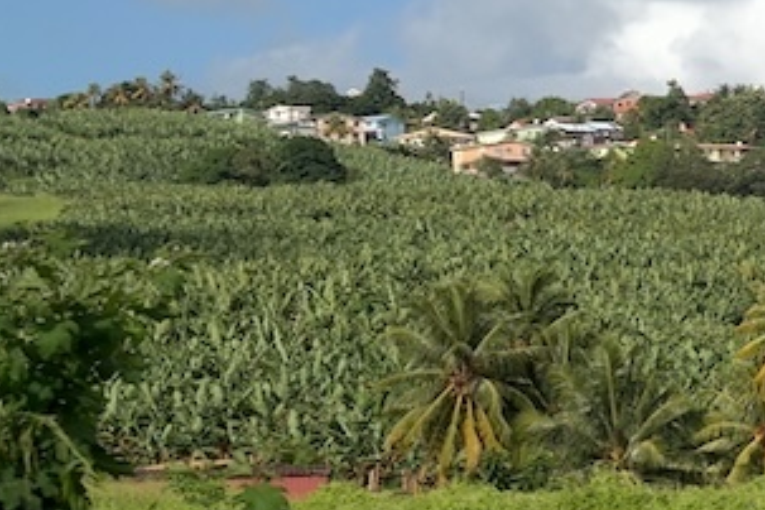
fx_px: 3867
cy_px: 220
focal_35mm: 182
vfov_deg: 7.5
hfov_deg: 10.6
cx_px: 1361
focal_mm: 30
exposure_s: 1/400
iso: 100
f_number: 8
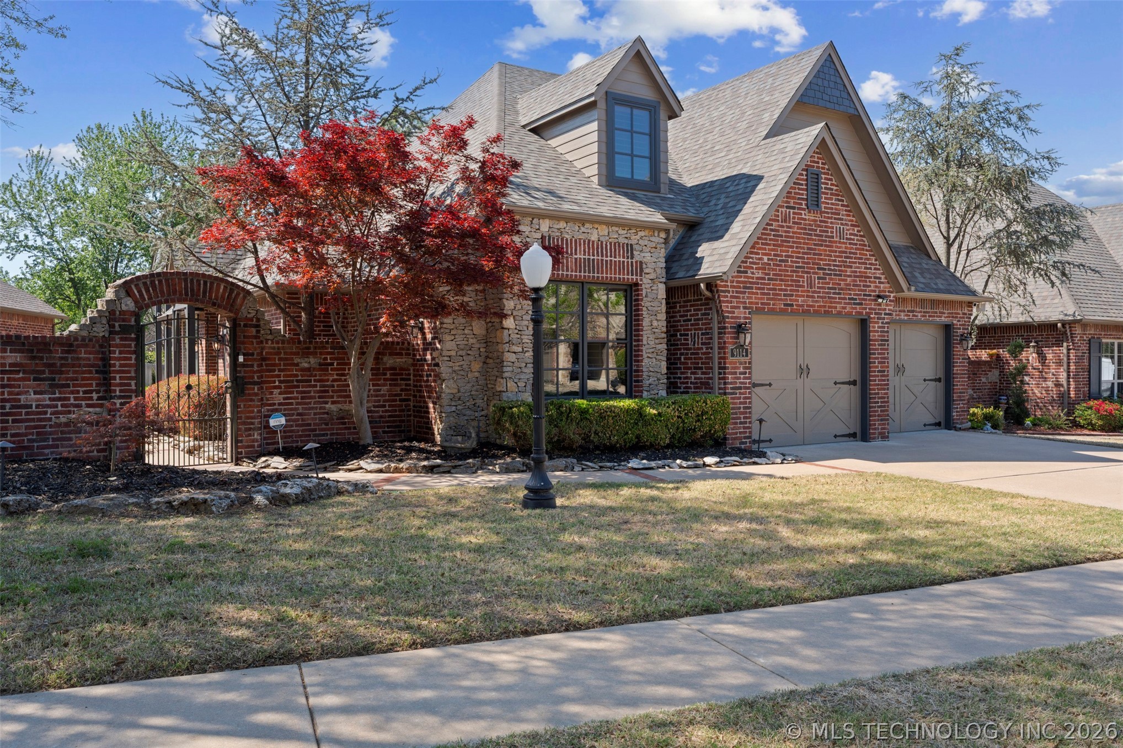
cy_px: 374
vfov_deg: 47.8
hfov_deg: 67.2
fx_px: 845
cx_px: 562
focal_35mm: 27
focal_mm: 27.1
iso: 200
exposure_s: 1/250
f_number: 8
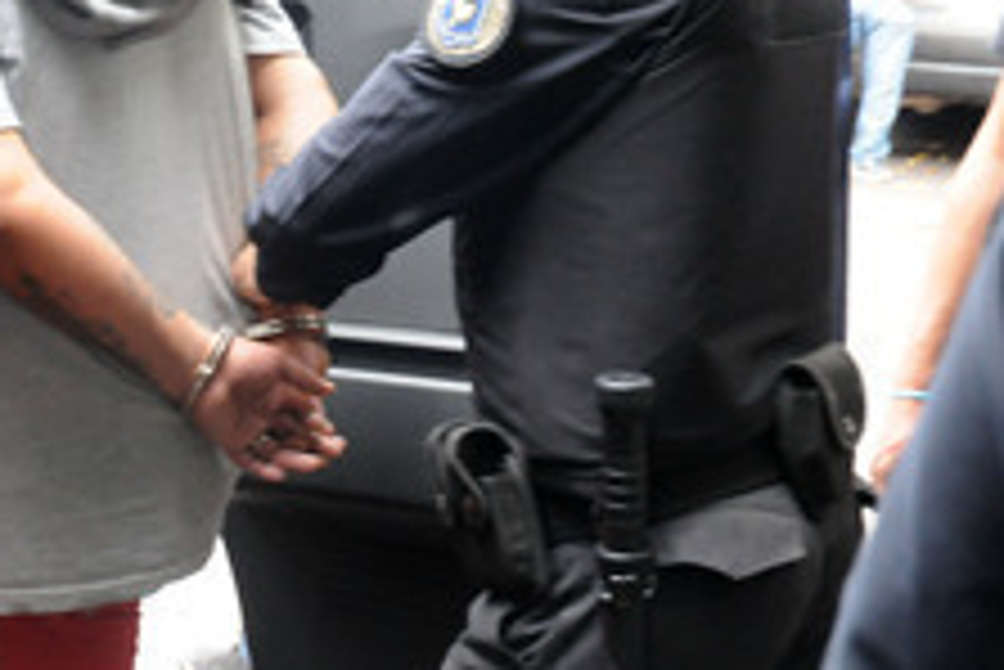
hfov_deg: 17.3
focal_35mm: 117
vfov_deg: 11.7
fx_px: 3265
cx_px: 185
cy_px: 133
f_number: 6.3
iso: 2000
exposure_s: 1/50
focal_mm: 44
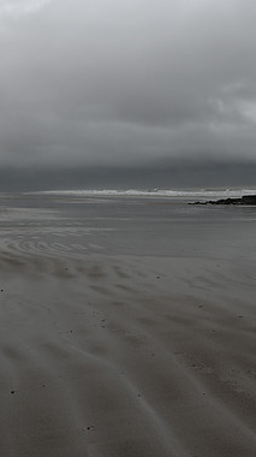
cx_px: 148
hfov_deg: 24.8
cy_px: 226
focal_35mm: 48
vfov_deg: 42.9
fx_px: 581
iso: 400
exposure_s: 1/800
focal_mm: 30
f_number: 8
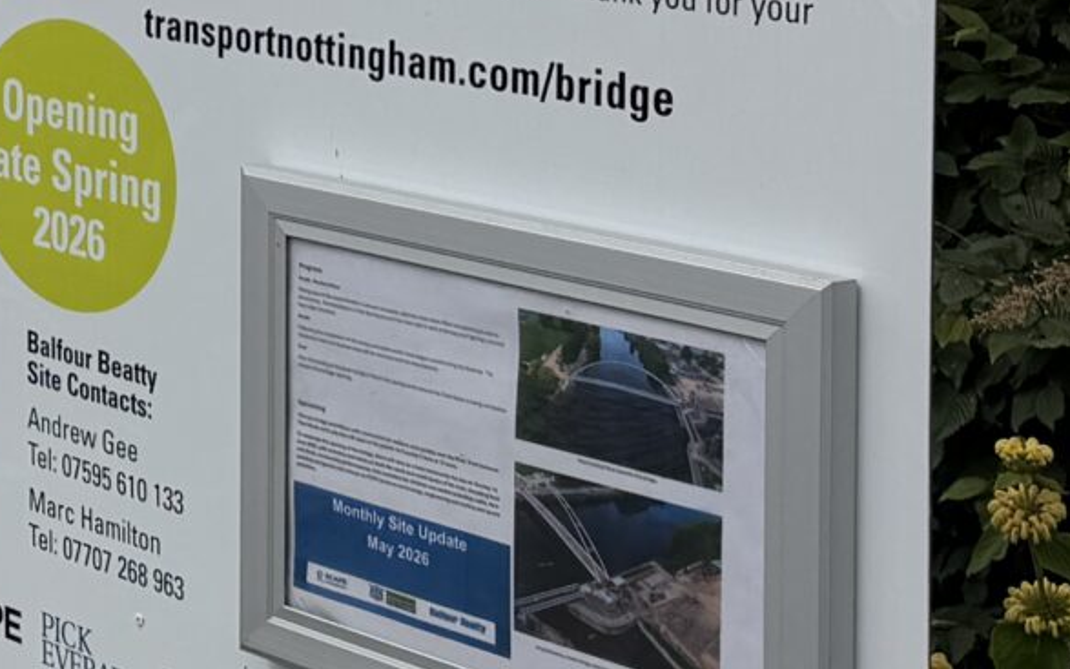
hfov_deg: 16.1
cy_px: -262
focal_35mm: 111
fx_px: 3237
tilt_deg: +0.1
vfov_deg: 11.4
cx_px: -815
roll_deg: +0.6
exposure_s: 1/11905
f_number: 1.78
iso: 80
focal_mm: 6.76
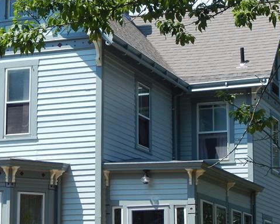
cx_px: 108
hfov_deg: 17.1
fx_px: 929
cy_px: 143
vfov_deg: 13.8
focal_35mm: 112
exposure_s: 1/800
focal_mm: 9.7
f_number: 3.8
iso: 125
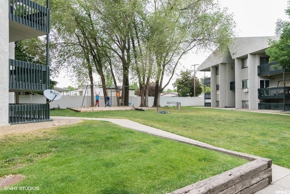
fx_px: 193
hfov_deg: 73.7
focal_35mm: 24
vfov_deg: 53.2
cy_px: 97
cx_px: 145
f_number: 8
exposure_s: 1/50
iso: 200
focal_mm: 16
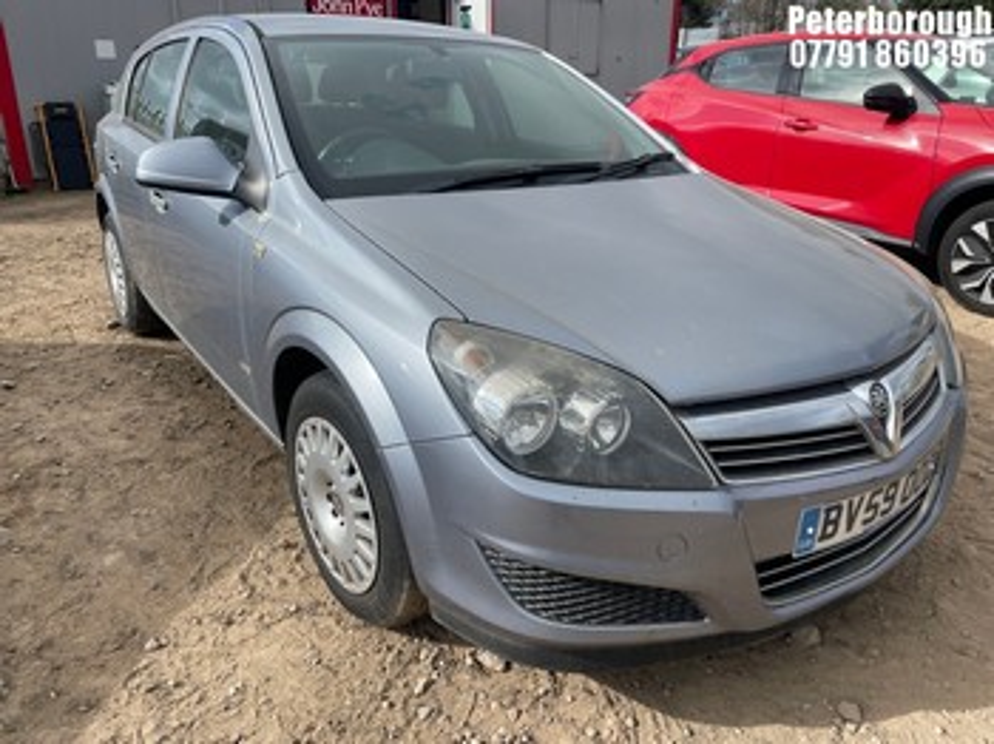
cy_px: 372
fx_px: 746
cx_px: 497
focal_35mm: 26
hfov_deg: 67.3
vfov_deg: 53.0
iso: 32
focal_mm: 4.2
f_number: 1.6
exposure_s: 1/2618
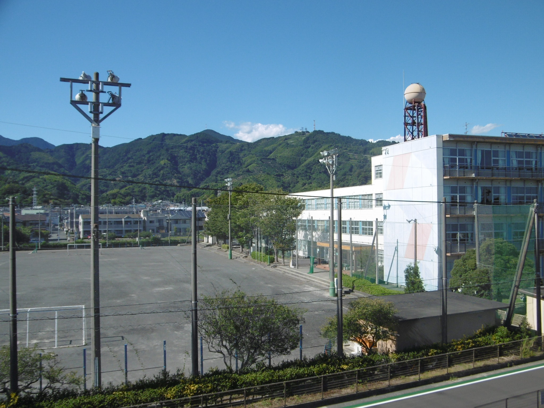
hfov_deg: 49.0
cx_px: 272
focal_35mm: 38
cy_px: 204
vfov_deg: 37.7
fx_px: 597
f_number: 9.3
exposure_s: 1/200
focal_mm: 6.8
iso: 100
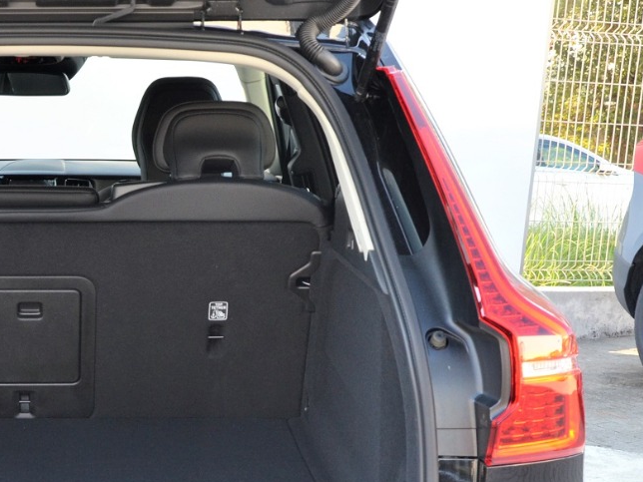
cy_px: 427
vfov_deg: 14.4
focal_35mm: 102
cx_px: 12
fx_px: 1895
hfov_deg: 18.8
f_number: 5.6
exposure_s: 1/125
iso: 400
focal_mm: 28
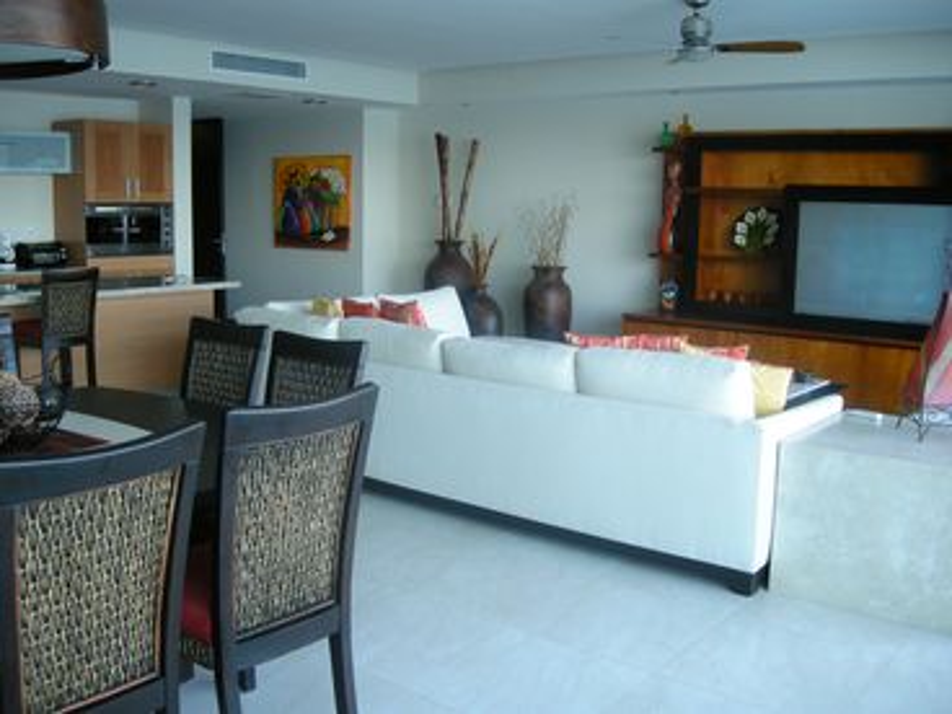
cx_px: 476
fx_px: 963
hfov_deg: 52.6
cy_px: 357
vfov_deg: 40.7
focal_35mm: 35
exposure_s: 1/62.6
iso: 146
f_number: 2.7
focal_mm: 7.5
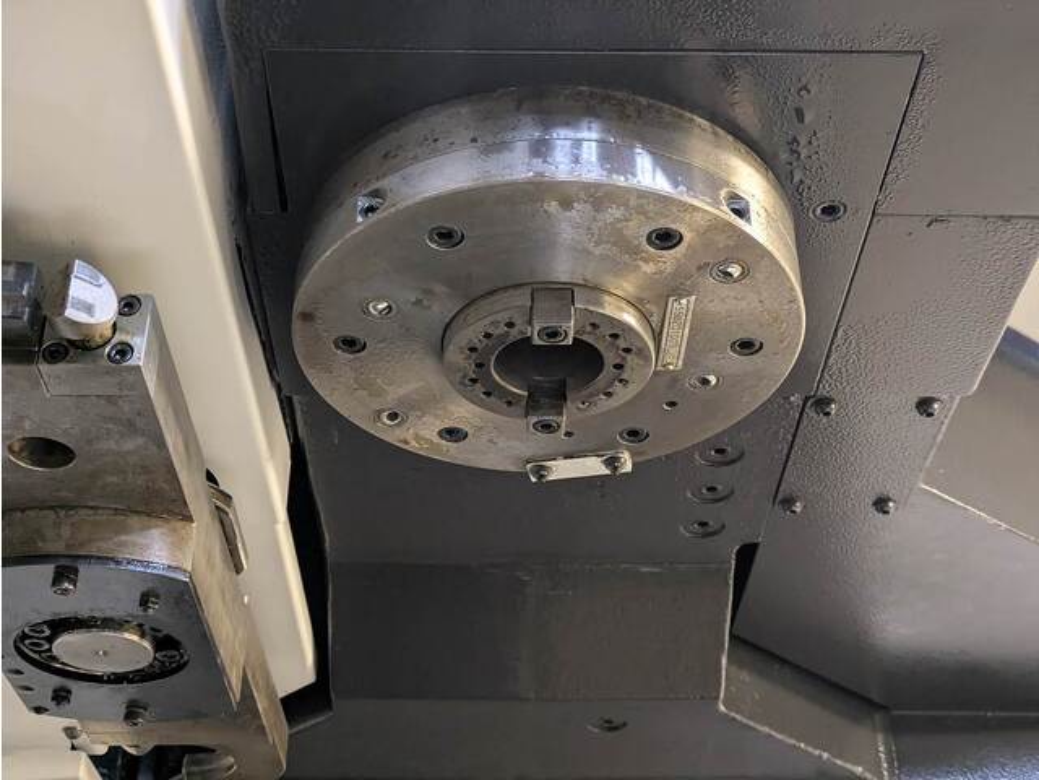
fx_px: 1531
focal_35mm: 51
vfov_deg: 28.6
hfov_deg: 37.5
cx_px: 520
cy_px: 390
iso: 365
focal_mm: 5.43
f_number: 1.89
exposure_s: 1/25
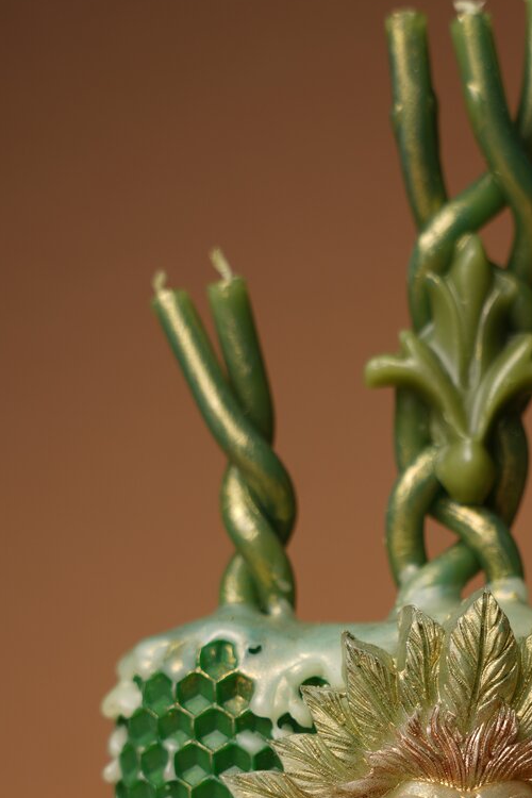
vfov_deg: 20.8
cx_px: 444
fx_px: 2128
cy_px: 715
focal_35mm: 96
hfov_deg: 14.2
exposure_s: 1/50
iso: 80
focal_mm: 48
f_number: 5
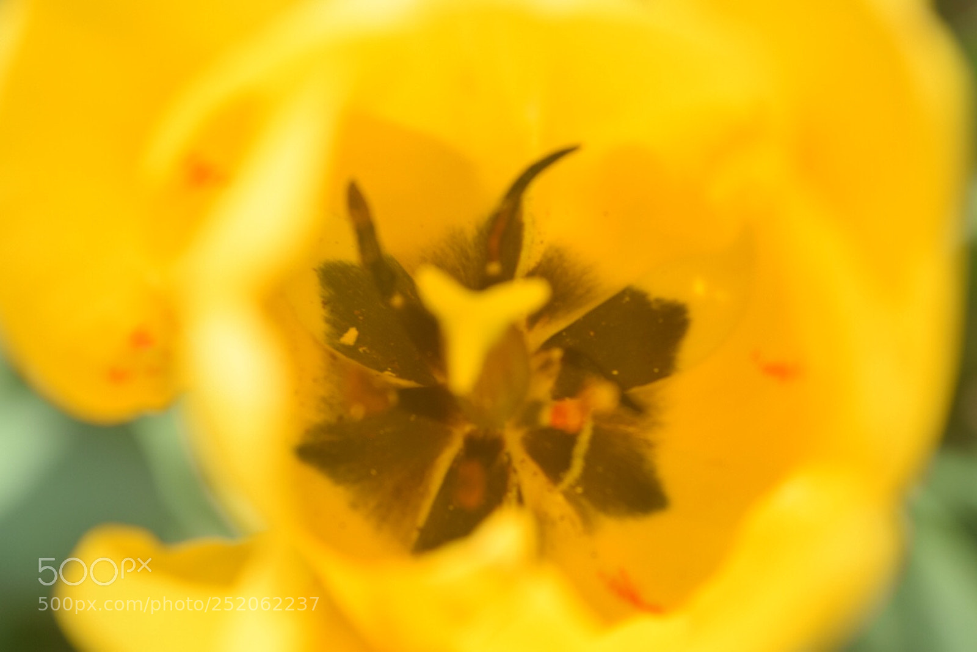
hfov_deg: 24.6
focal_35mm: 82
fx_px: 2239
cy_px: 326
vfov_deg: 16.6
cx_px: 488
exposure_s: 1/160
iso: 100
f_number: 6.3
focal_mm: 55
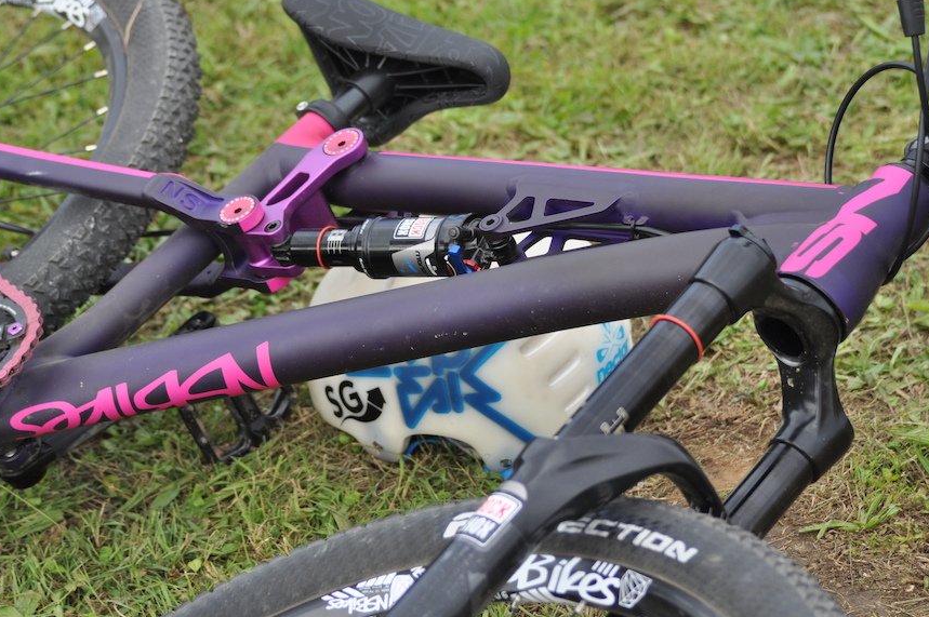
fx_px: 3687
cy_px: 294
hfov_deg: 14.4
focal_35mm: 143
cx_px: 452
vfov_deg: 9.6
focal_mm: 80
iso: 400
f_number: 4.2
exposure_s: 1/1250
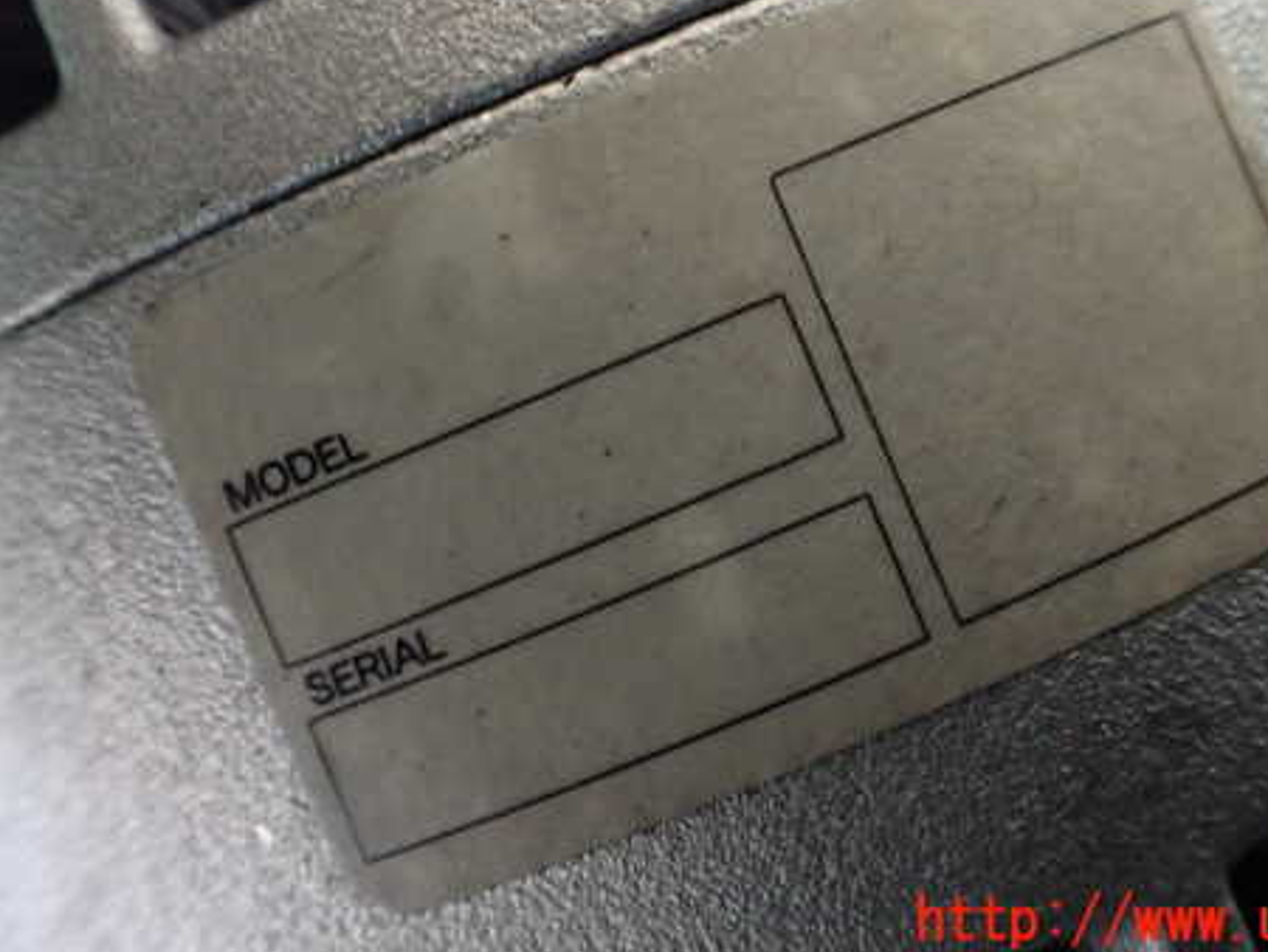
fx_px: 1466
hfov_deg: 46.7
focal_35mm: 40
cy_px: 324
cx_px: 707
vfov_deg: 35.7
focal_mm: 5.4
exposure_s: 1/30
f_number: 2.3
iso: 800
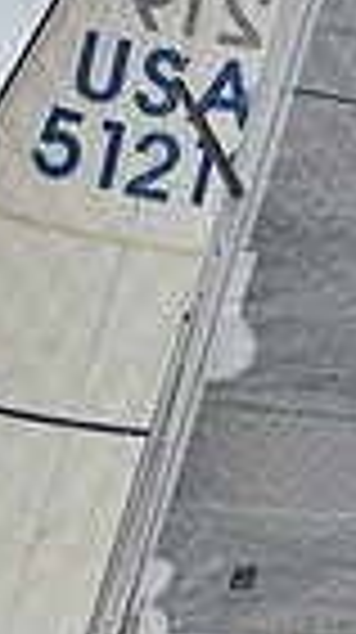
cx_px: 167
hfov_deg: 4.0
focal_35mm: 302
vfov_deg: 7.1
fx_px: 5083
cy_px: 767
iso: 250
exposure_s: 1/800
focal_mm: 70
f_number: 11
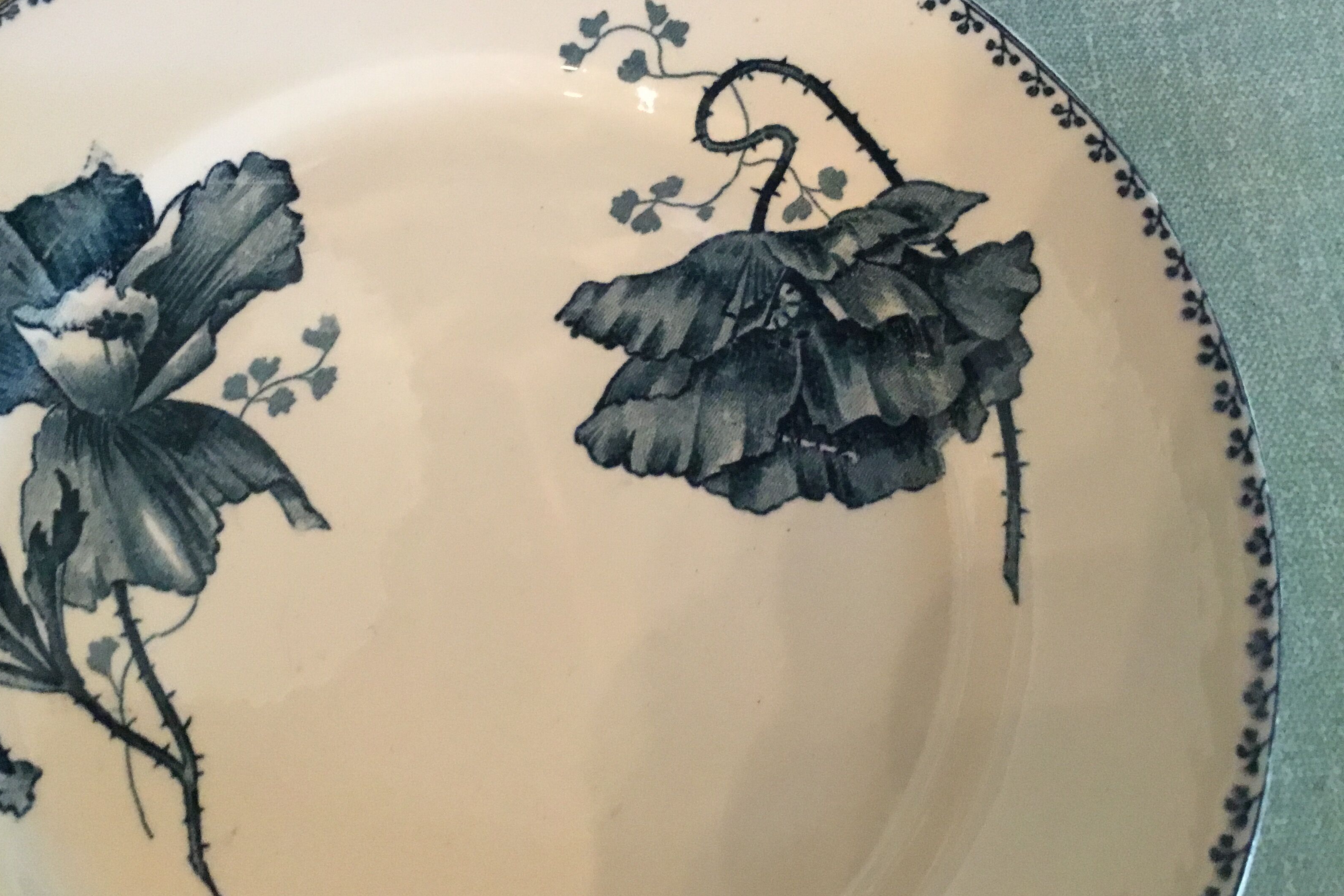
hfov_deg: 57.2
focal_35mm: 33
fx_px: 1232
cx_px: 658
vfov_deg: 39.9
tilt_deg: -77.4
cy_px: 414
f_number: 2.4
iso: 250
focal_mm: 3.3
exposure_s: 1/25
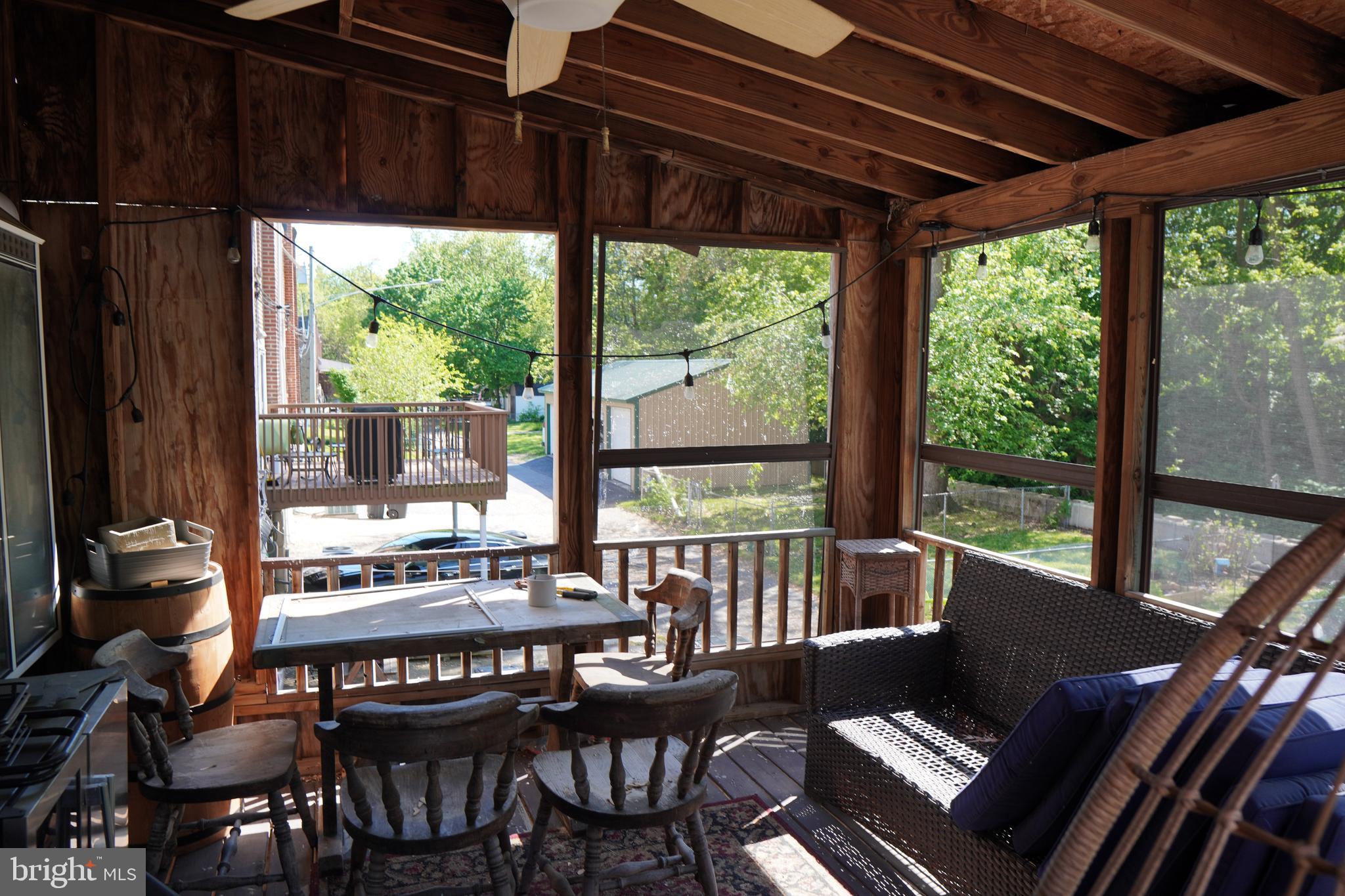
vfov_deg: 53.1
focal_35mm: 24
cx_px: 672
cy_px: 448
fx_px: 897
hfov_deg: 73.7
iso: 125
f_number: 4
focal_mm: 16
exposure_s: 1/160
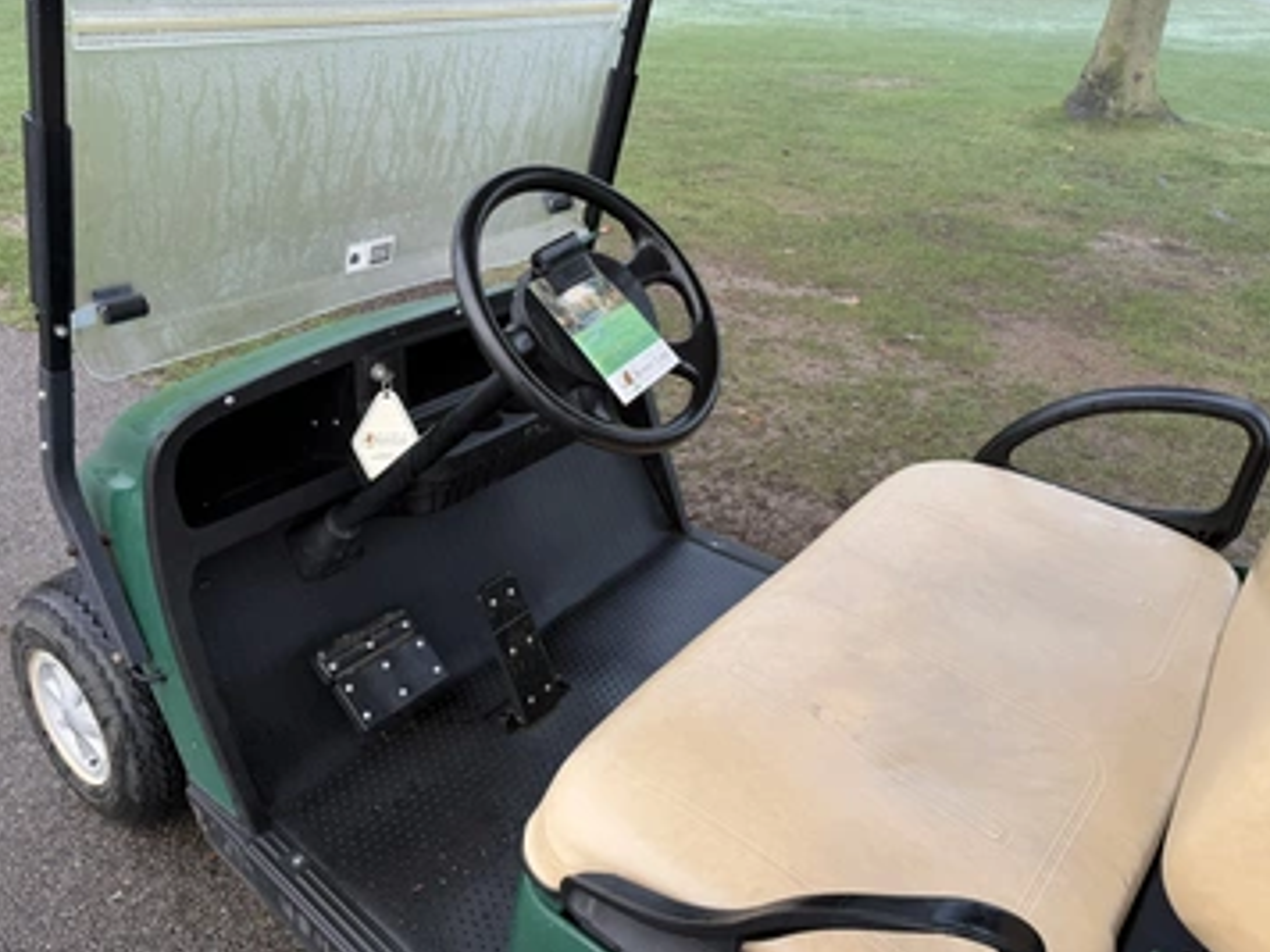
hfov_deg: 65.3
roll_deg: -1.3
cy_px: 439
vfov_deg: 51.3
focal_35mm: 27
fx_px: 991
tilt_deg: -21.3
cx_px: 646
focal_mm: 6.76
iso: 100
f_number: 1.78
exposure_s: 1/121
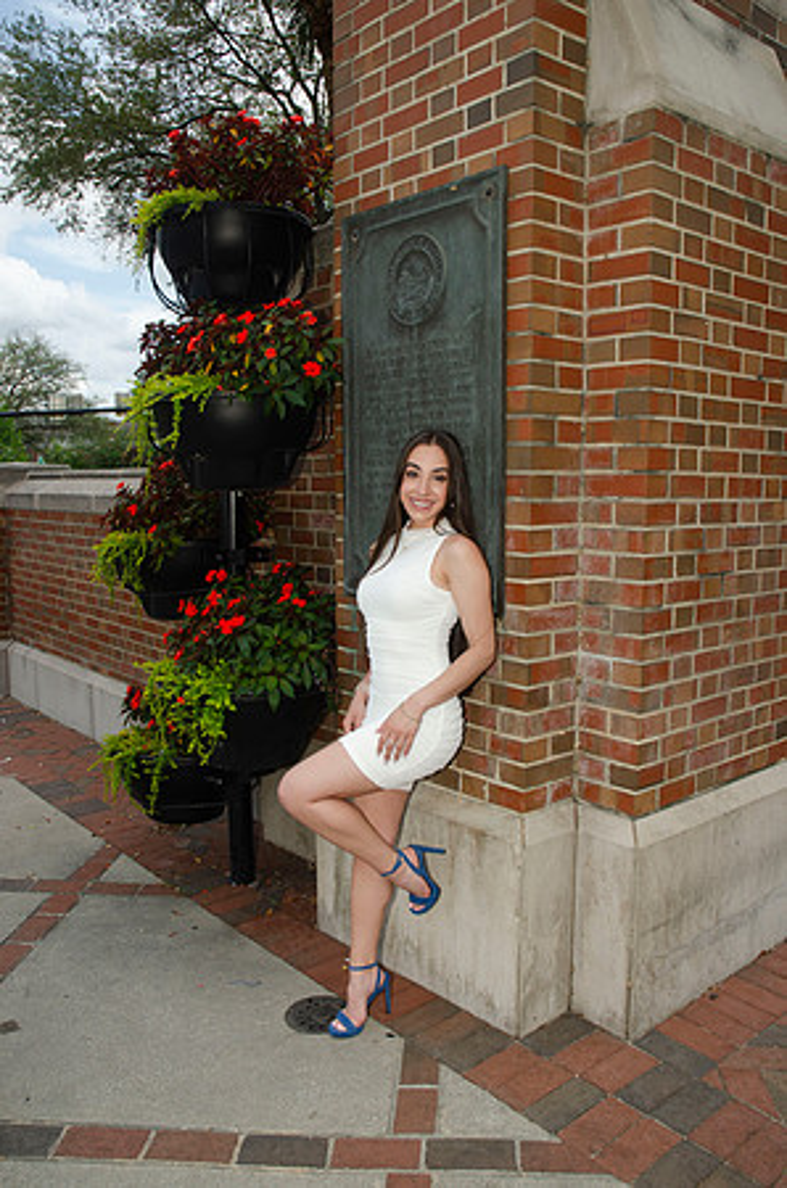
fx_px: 889
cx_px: 394
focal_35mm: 27
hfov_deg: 47.7
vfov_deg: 67.5
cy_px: 594
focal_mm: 18
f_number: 7.1
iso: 100
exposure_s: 1/250
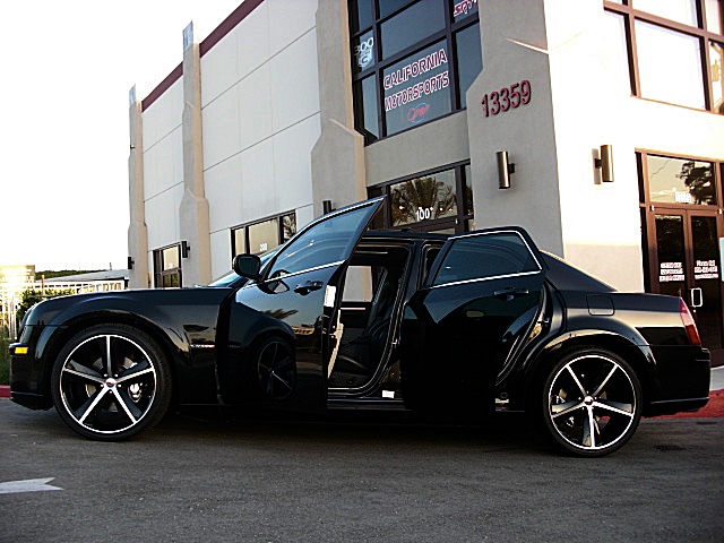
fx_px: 753
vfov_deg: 39.7
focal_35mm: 36
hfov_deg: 51.4
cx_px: 362
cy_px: 272
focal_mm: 6.3
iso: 100
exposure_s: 1/125
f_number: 2.8
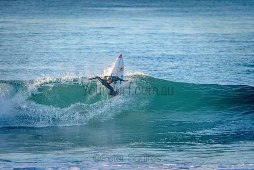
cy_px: 85
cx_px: 127
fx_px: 3528
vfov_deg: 2.8
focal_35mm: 500
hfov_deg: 4.1
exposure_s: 1/2000
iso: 800
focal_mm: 500
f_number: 5.6
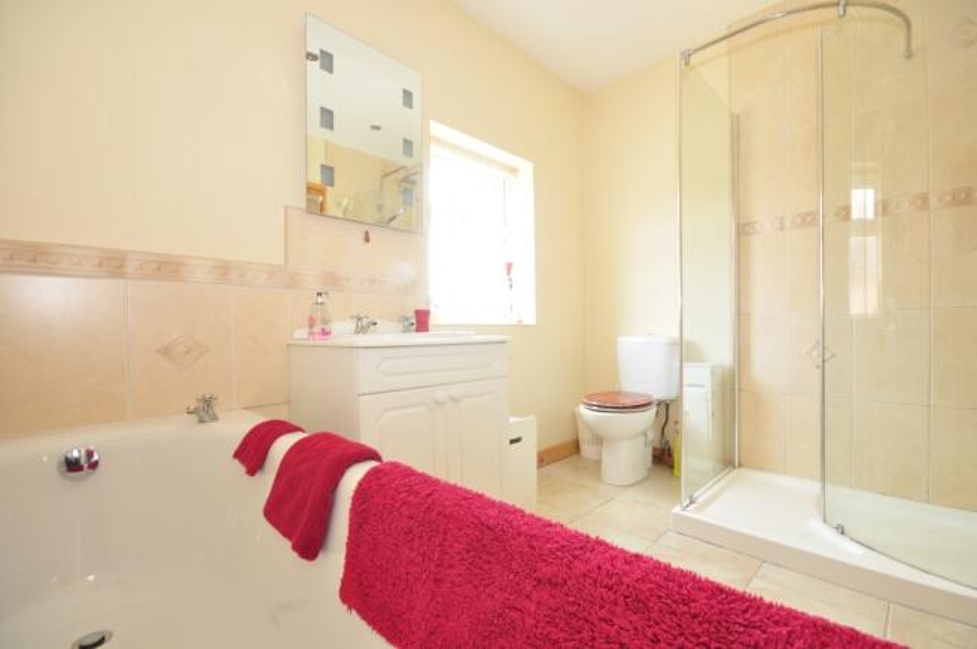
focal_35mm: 15
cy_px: 324
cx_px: 488
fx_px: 407
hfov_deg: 100.4
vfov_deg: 77.2
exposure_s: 1/1.3
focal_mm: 10
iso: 200
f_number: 11
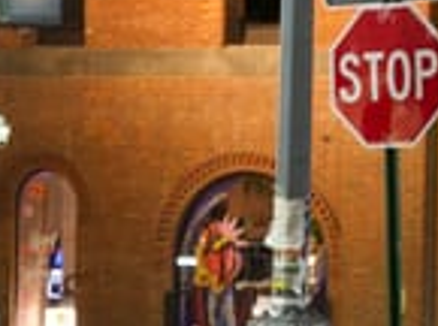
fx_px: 3105
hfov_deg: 8.1
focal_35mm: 246
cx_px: 110
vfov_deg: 6.0
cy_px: 417
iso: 800
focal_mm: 22.46
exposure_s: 1/8
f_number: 4
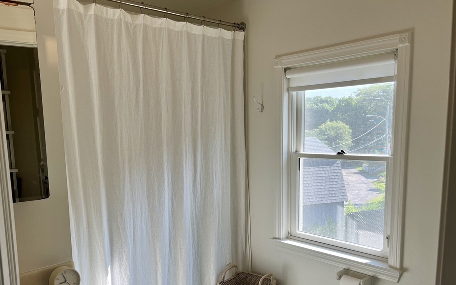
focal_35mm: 31
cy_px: 185
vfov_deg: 40.2
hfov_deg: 61.1
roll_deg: +1.4
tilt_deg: -9.1
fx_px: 385
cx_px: 207
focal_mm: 5.1
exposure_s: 1/425
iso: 50
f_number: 1.6
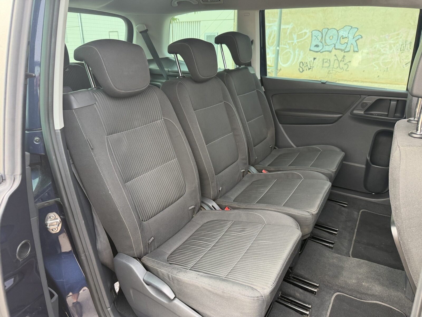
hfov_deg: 71.6
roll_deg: +0.8
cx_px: 211
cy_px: 158
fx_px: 293
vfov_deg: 56.8
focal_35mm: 24
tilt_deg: -20.5
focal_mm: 6.76
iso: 80
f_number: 1.78
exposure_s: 1/176
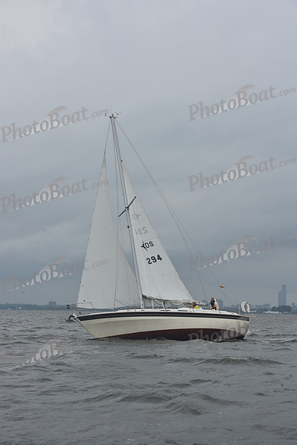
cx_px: 148
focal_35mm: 70
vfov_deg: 28.8
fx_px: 866
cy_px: 222
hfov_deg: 19.5
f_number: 9
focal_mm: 70
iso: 250
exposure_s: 1/640
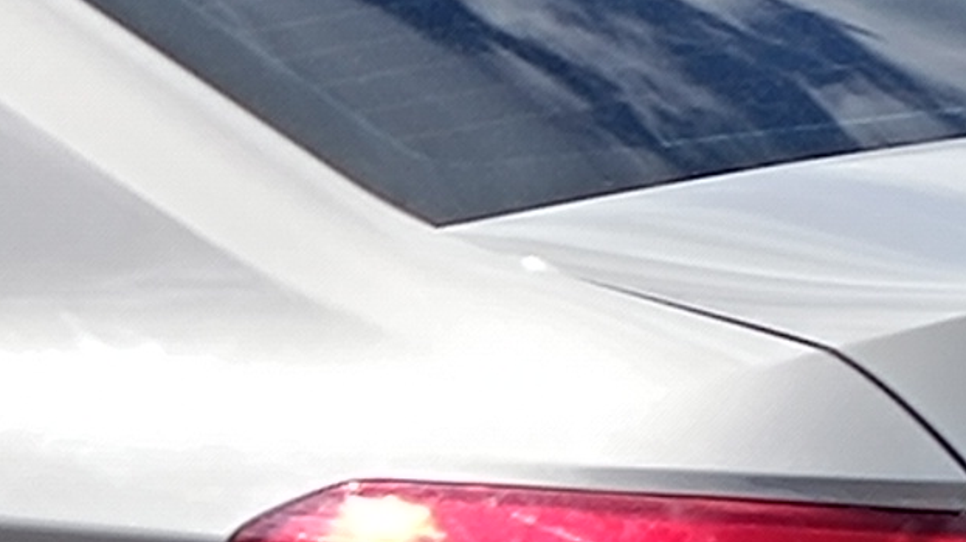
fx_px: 4404
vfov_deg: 7.0
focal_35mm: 172
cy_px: 737
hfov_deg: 11.9
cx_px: -488
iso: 58
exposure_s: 1/1290
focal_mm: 5.59
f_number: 1.88
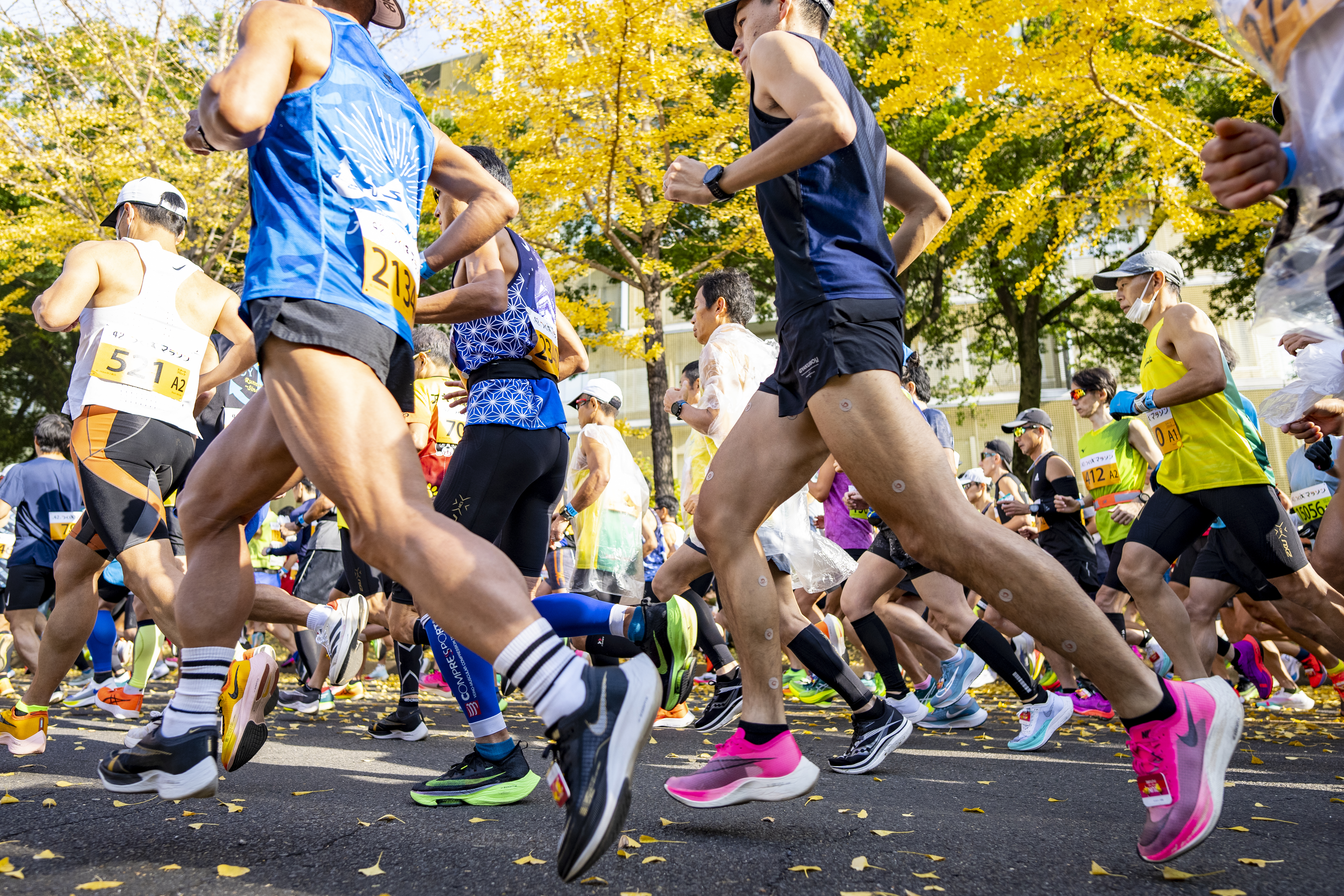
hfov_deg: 81.2
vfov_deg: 59.5
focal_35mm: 21
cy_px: 448
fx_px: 784
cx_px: 672
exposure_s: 1/1600
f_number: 1.8
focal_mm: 14
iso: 200
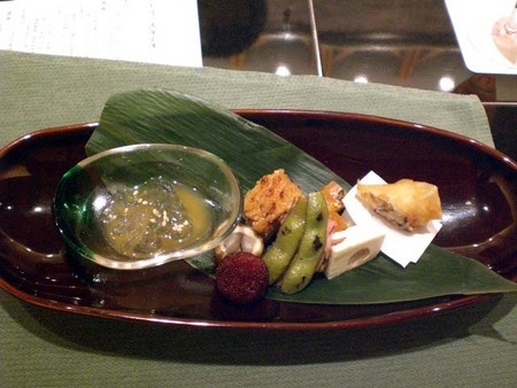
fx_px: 568
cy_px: 194
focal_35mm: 38
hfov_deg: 49.0
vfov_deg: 37.8
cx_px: 258
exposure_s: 1/50
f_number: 3.1
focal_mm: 6.3
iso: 800
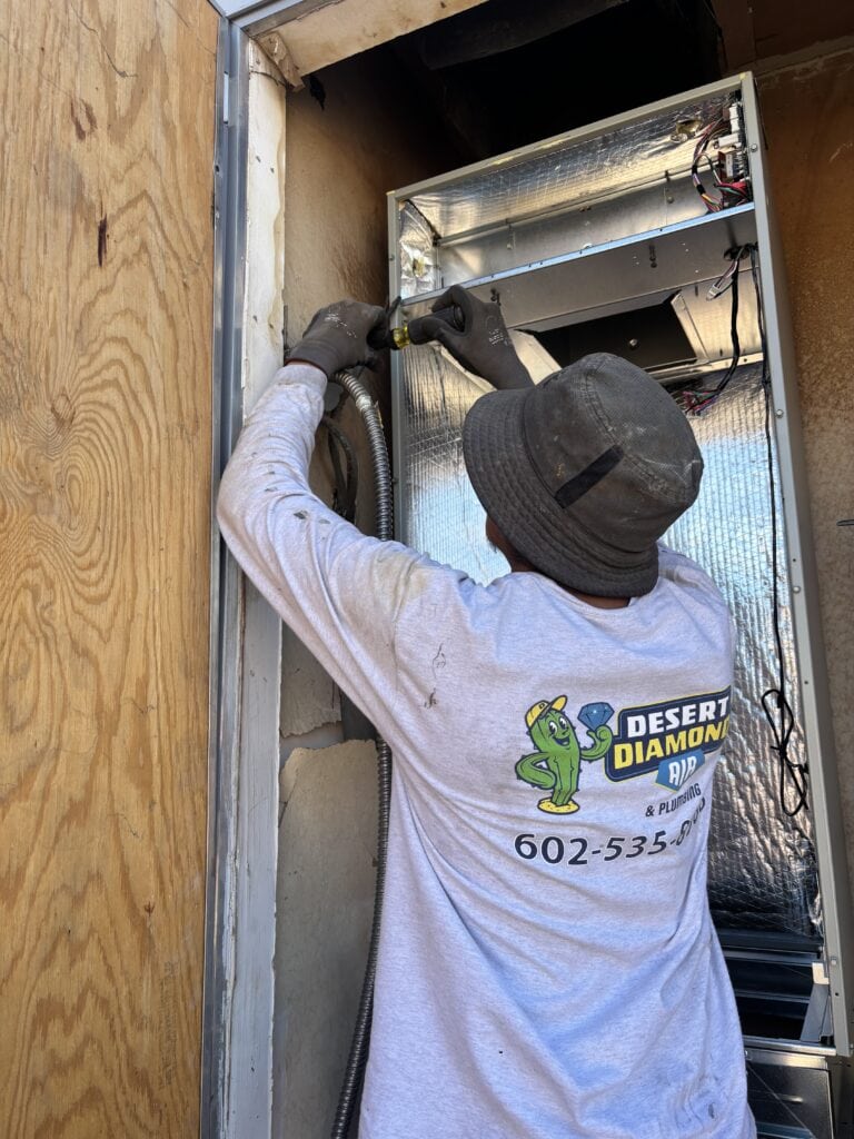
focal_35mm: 26
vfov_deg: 67.3
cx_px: 427
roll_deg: +0.8
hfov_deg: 53.1
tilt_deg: +8.7
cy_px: 570
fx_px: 855
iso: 50
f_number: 1.6
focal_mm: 5.96
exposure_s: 1/539
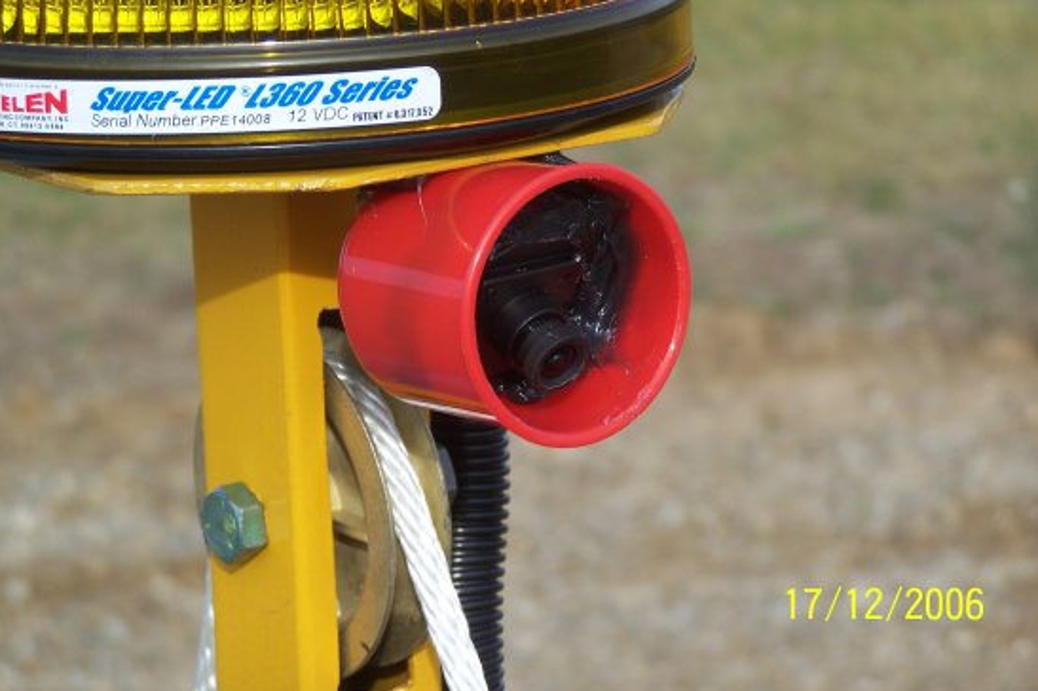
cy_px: 316
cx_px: 520
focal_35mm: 134
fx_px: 3861
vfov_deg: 10.2
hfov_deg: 15.3
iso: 80
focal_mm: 21.2
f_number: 3.2
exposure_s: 1/750
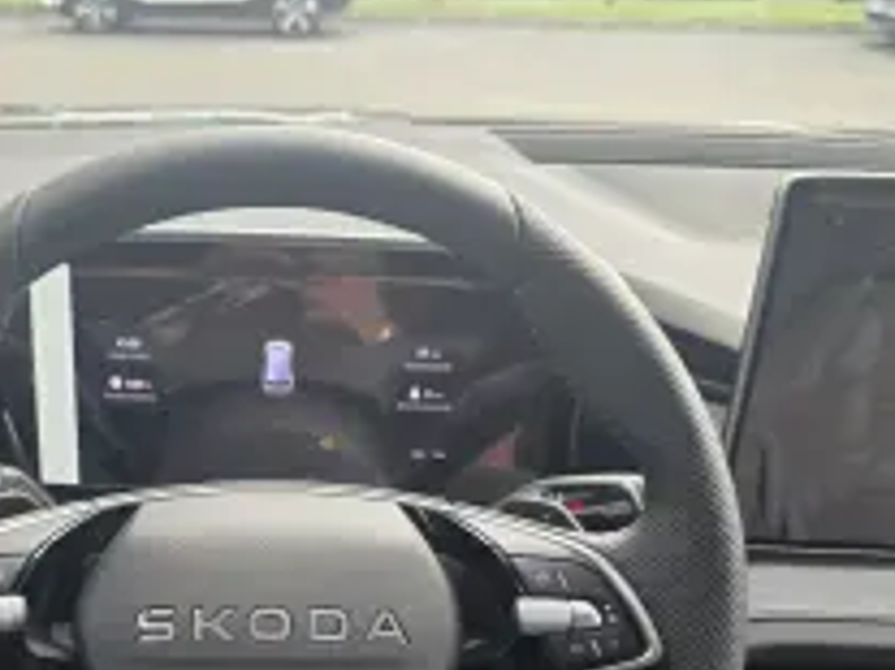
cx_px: 272
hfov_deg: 45.8
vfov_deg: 34.7
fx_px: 1034
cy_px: 549
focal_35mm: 40
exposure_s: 1/180
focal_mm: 6.3
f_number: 1.7
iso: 40
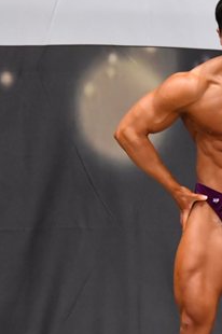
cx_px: 227
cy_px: 237
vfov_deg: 3.7
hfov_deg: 2.4
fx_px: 5219
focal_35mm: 563
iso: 6400
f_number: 5.6
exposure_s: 1/400
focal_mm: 150
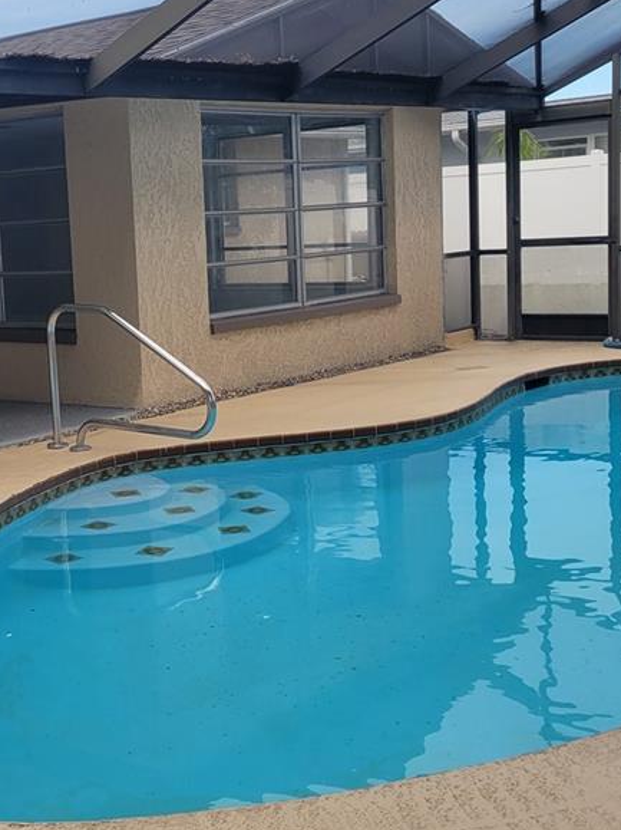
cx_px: 83
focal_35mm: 54
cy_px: 375
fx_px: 1293
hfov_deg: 26.3
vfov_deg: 35.5
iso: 40
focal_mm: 5.4
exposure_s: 1/866
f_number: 1.8
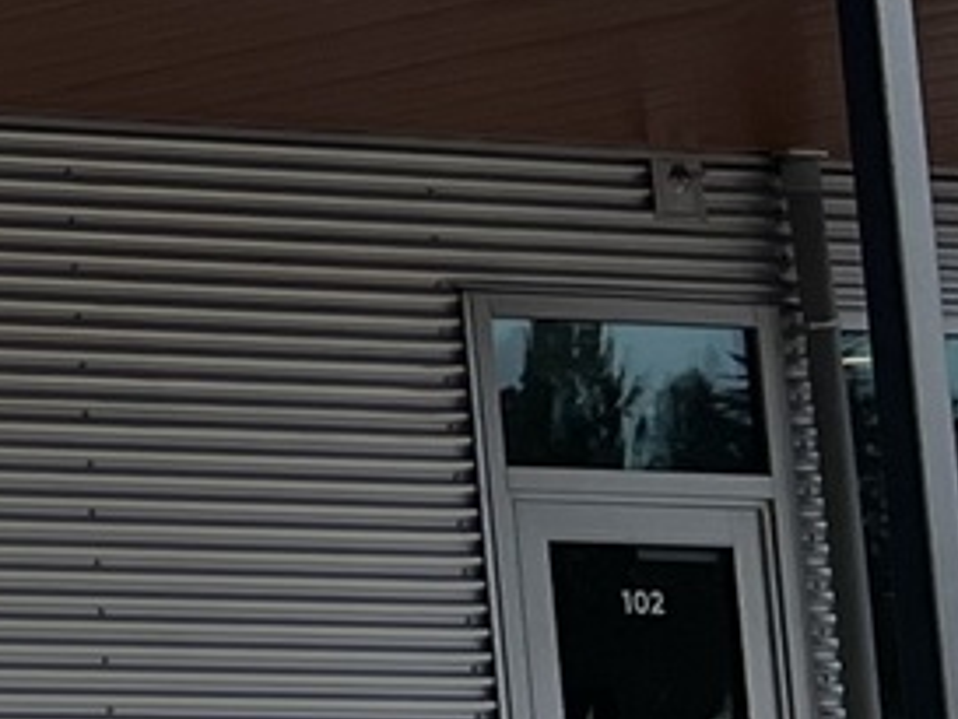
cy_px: -25
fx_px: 5399
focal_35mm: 195
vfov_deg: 7.6
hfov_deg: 8.0
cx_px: -2327
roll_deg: +0.6
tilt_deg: +9.2
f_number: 1.6
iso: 50
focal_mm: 5.1
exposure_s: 1/4854
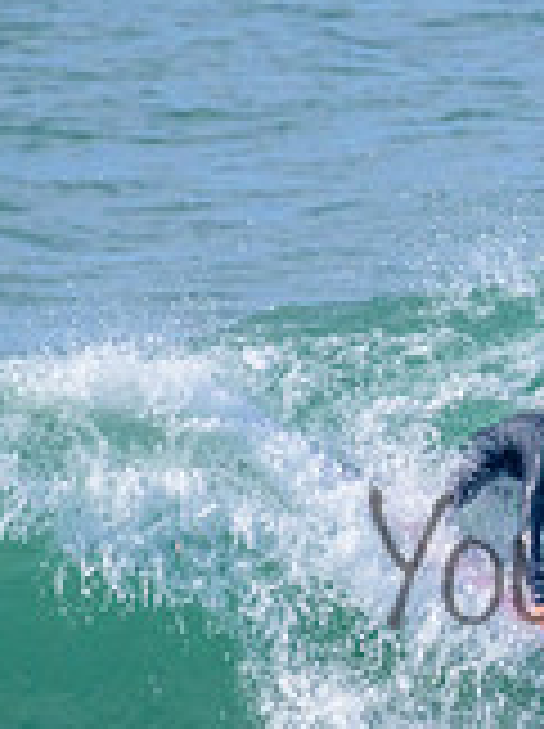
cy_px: 520
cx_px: 832
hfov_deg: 0.5
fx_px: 57985
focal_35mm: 2760
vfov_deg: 0.7
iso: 1600
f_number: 11
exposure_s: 1/2000
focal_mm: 800
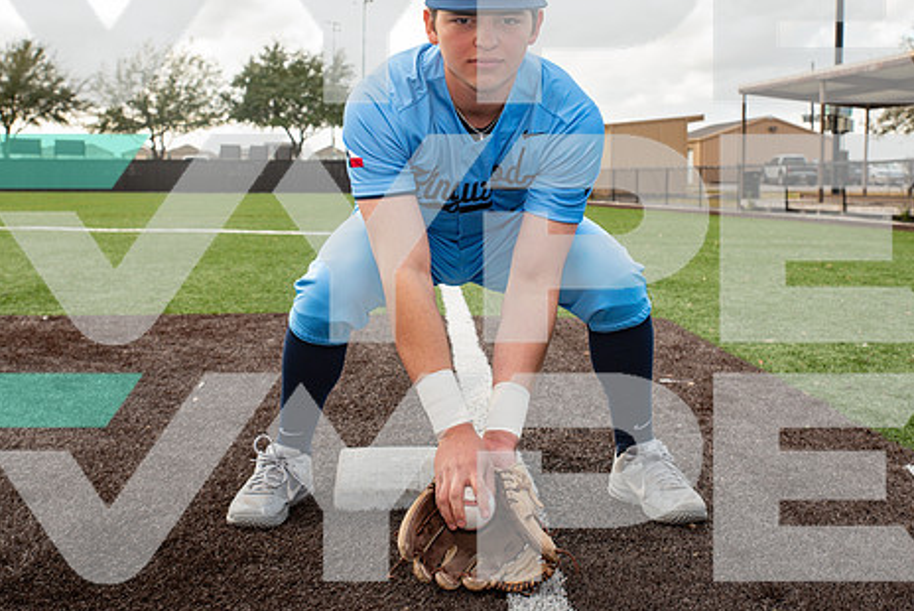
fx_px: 1270
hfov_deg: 39.6
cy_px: 239
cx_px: 445
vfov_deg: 27.0
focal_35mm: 50
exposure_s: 1/320
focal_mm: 40
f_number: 7.1
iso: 400
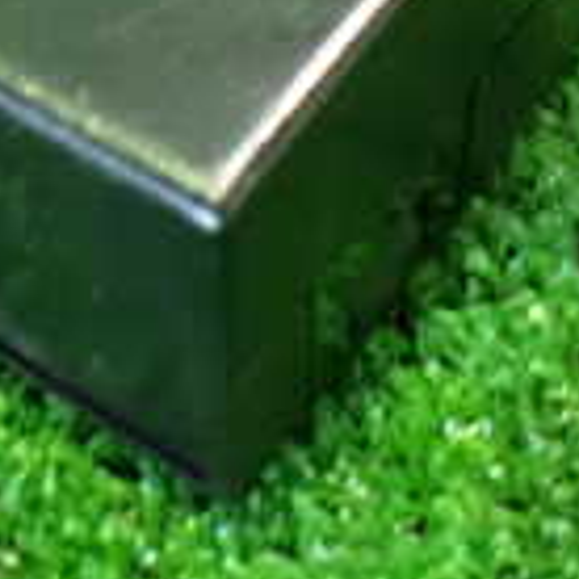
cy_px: -122
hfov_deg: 14.8
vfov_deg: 14.6
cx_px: -59
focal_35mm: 115
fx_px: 2176
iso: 1600
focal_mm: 5.4
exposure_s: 1/25
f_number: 2.3
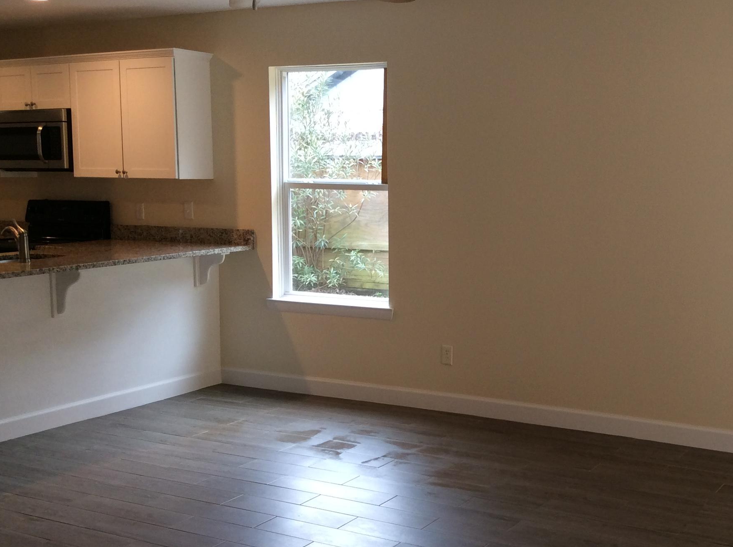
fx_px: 994
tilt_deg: -6.4
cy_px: 268
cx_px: 483
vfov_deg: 30.8
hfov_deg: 40.0
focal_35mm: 47
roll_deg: +0.3
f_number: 2.4
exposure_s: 1/24
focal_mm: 3.3
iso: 40
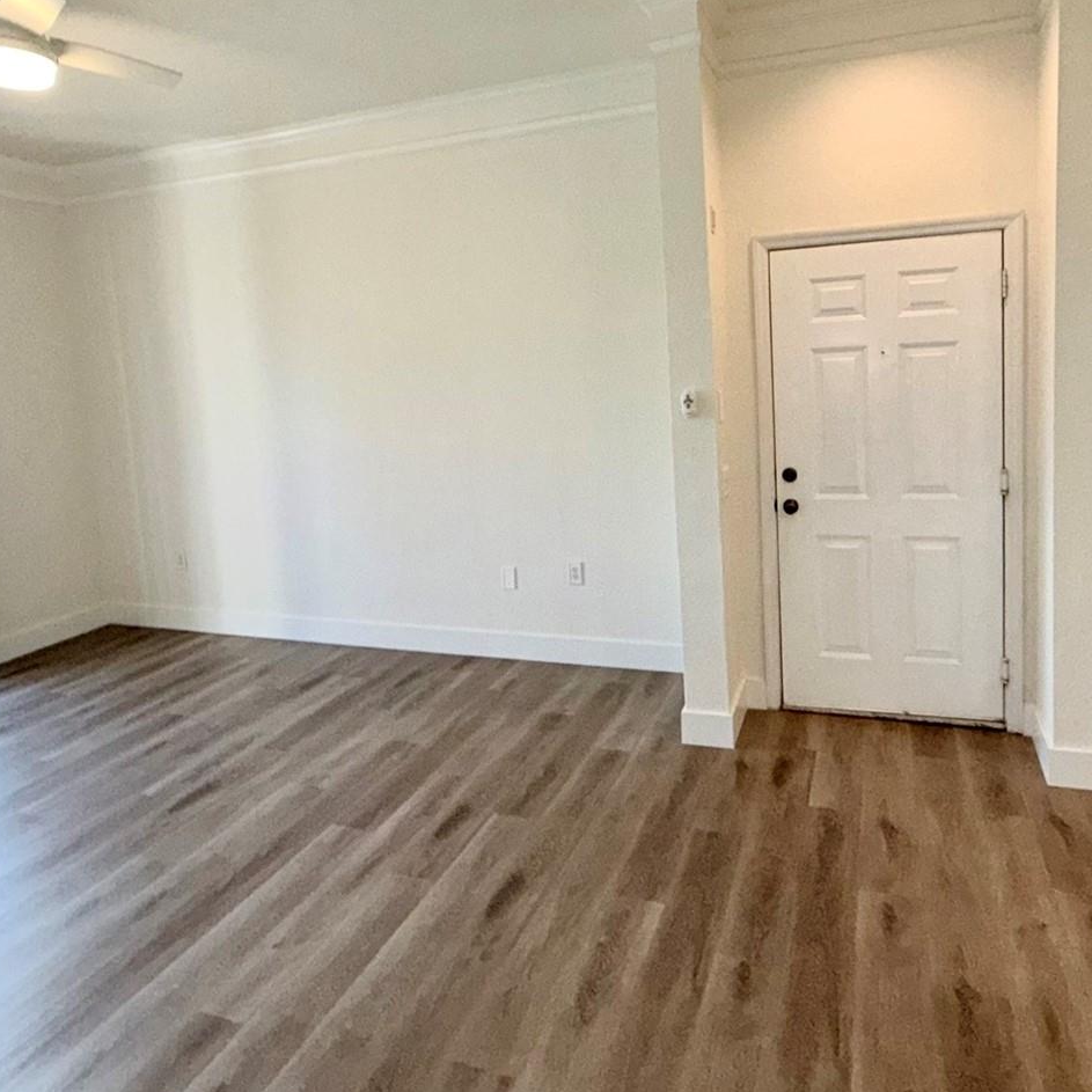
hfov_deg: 72.0
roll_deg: +5.1
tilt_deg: -5.4
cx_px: 601
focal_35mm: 21
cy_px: 447
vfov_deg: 71.5
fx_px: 749
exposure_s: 1/120
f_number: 2.2
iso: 160
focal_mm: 2.22
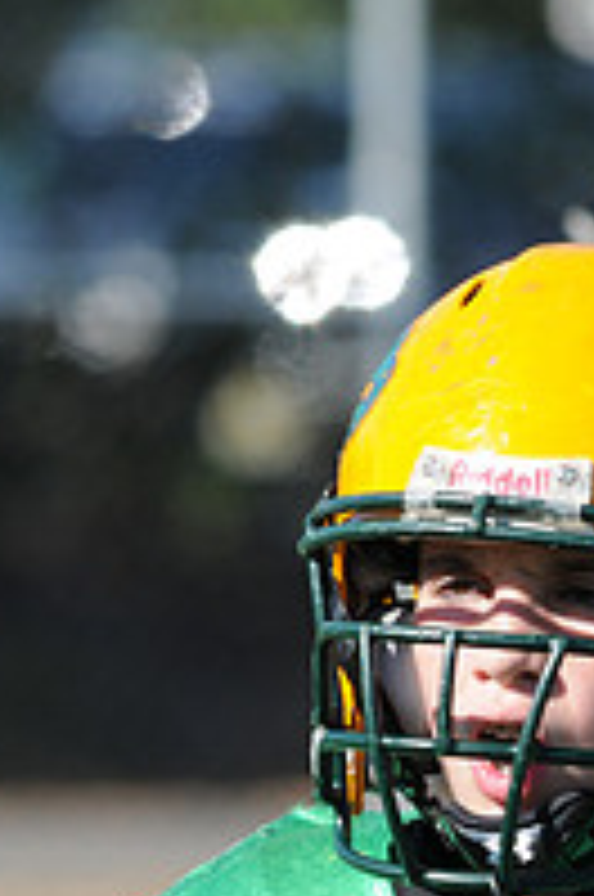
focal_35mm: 1313
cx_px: 583
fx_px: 32608
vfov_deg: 1.6
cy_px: 1292
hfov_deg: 1.0
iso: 200
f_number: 6.3
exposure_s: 1/500
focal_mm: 300
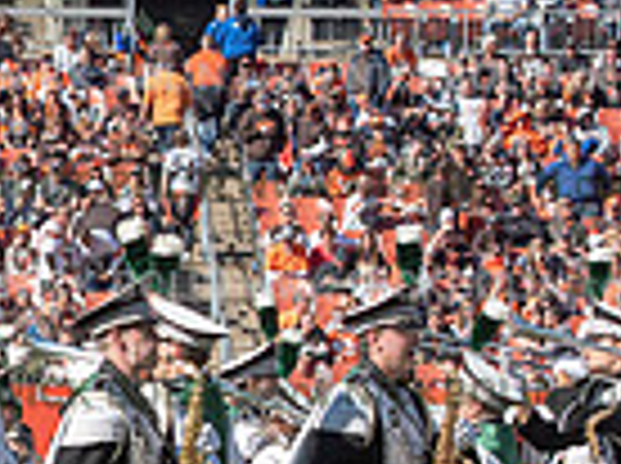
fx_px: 6232
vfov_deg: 4.3
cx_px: -396
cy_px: 498
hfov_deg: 5.6
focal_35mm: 348
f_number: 5
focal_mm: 86
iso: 400
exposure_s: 1/2000
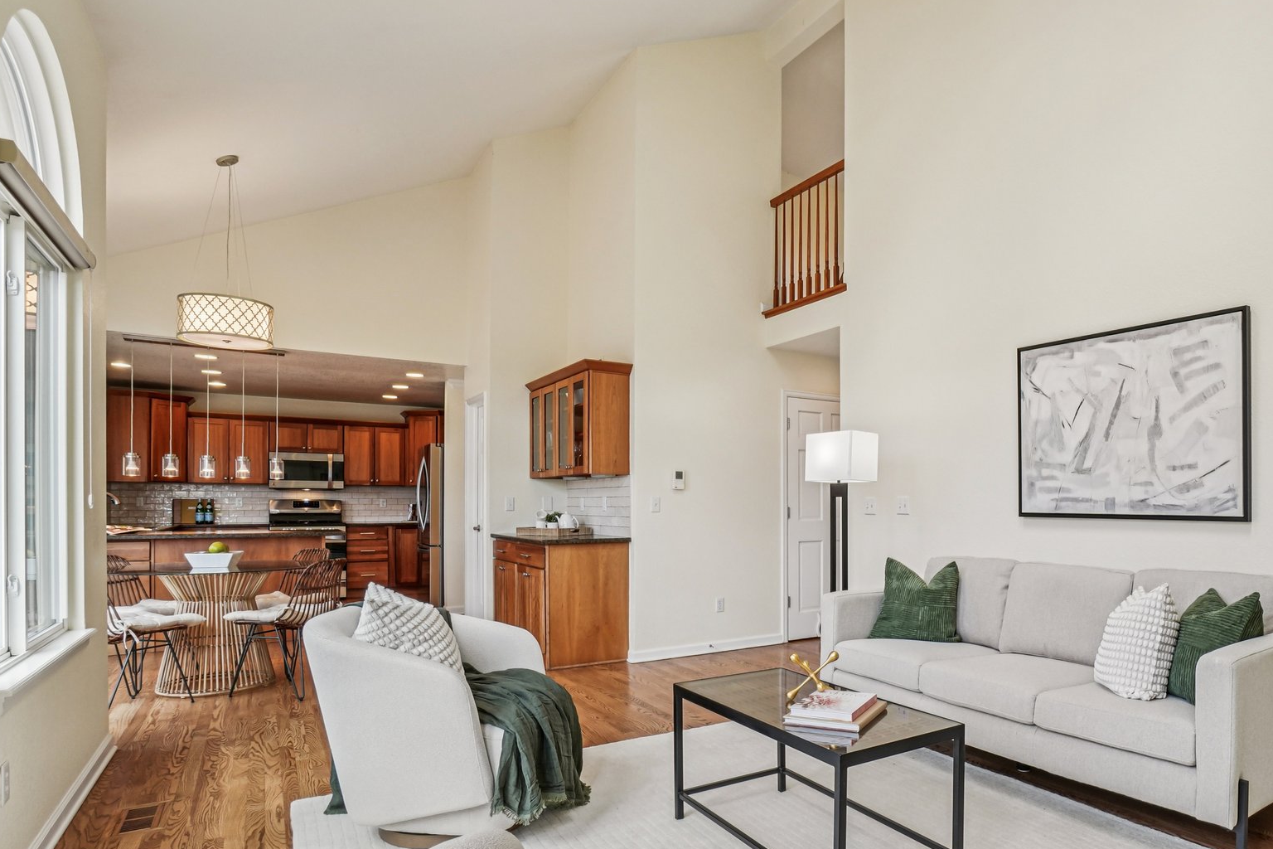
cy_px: 518
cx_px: 837
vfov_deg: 61.3
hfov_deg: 81.5
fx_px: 707
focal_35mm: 20
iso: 400
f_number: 8
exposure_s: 1/80
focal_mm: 10
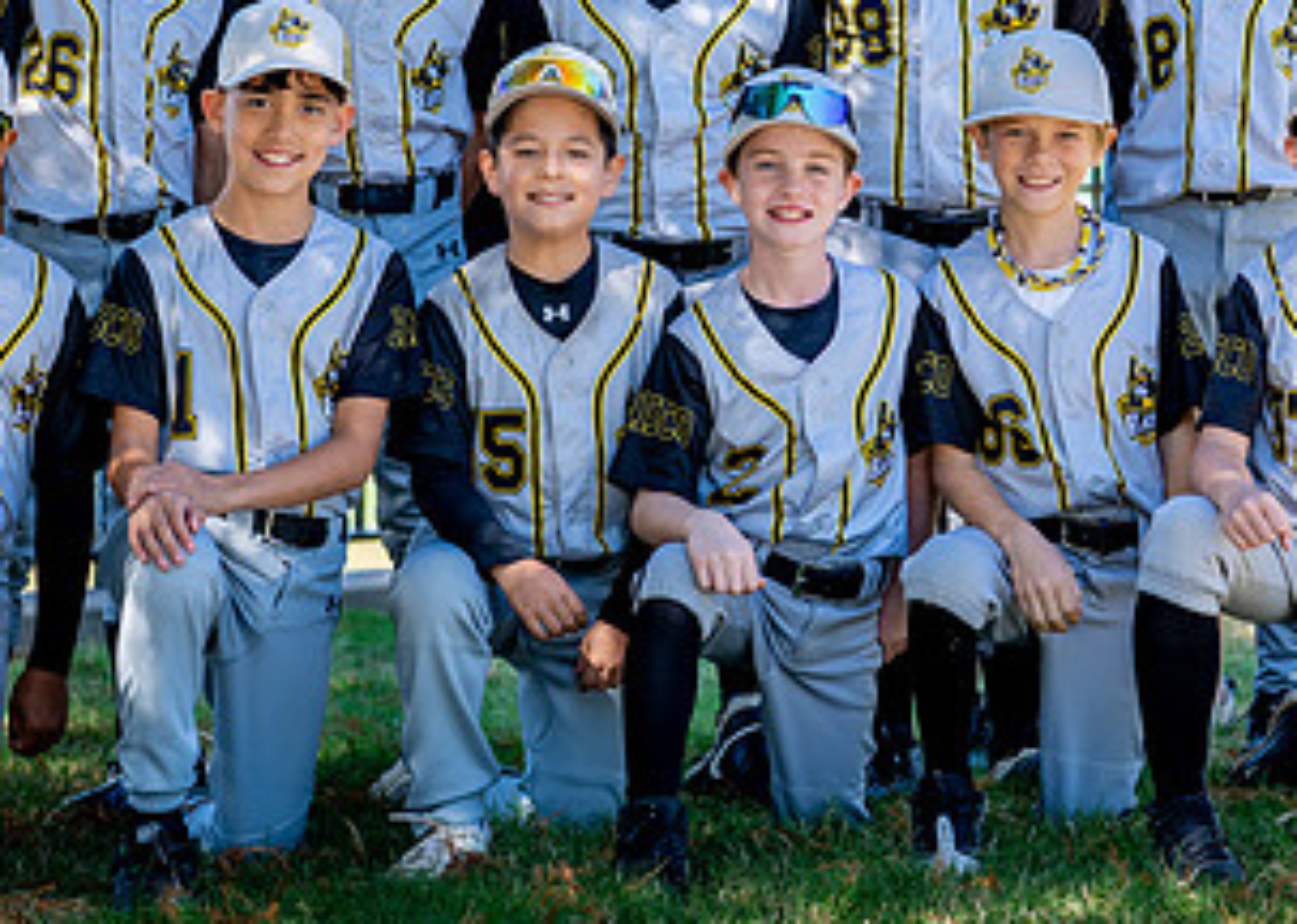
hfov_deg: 17.4
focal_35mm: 115
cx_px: 674
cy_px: 139
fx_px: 4233
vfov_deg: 12.4
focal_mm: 50
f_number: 2.2
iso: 100
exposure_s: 1/800
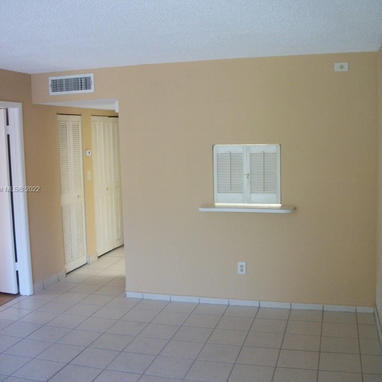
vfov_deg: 43.9
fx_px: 474
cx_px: 197
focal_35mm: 38
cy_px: 190
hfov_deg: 43.9
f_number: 2.9
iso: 160
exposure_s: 1/30
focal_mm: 5.7
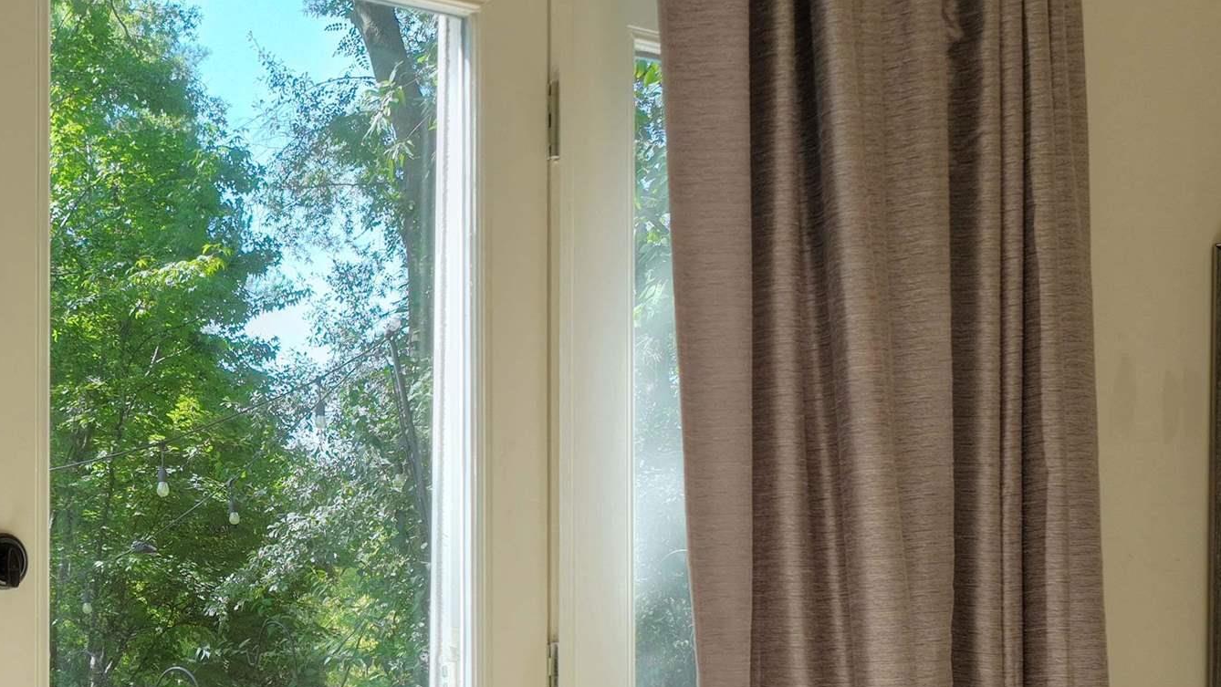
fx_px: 1943
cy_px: 655
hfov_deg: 31.9
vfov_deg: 19.6
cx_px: -25
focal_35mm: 60
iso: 420
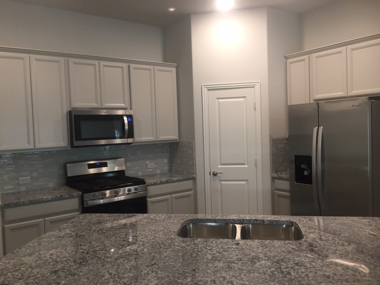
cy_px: 142
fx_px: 318
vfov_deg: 48.2
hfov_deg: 61.7
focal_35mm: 29
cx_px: 190
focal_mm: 4.15
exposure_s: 1/30
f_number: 2.2
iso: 80
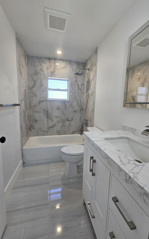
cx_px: 77
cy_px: 118
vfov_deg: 105.3
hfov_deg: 78.6
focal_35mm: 14
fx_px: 91
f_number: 2.2
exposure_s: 1/60
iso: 100
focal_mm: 2.2
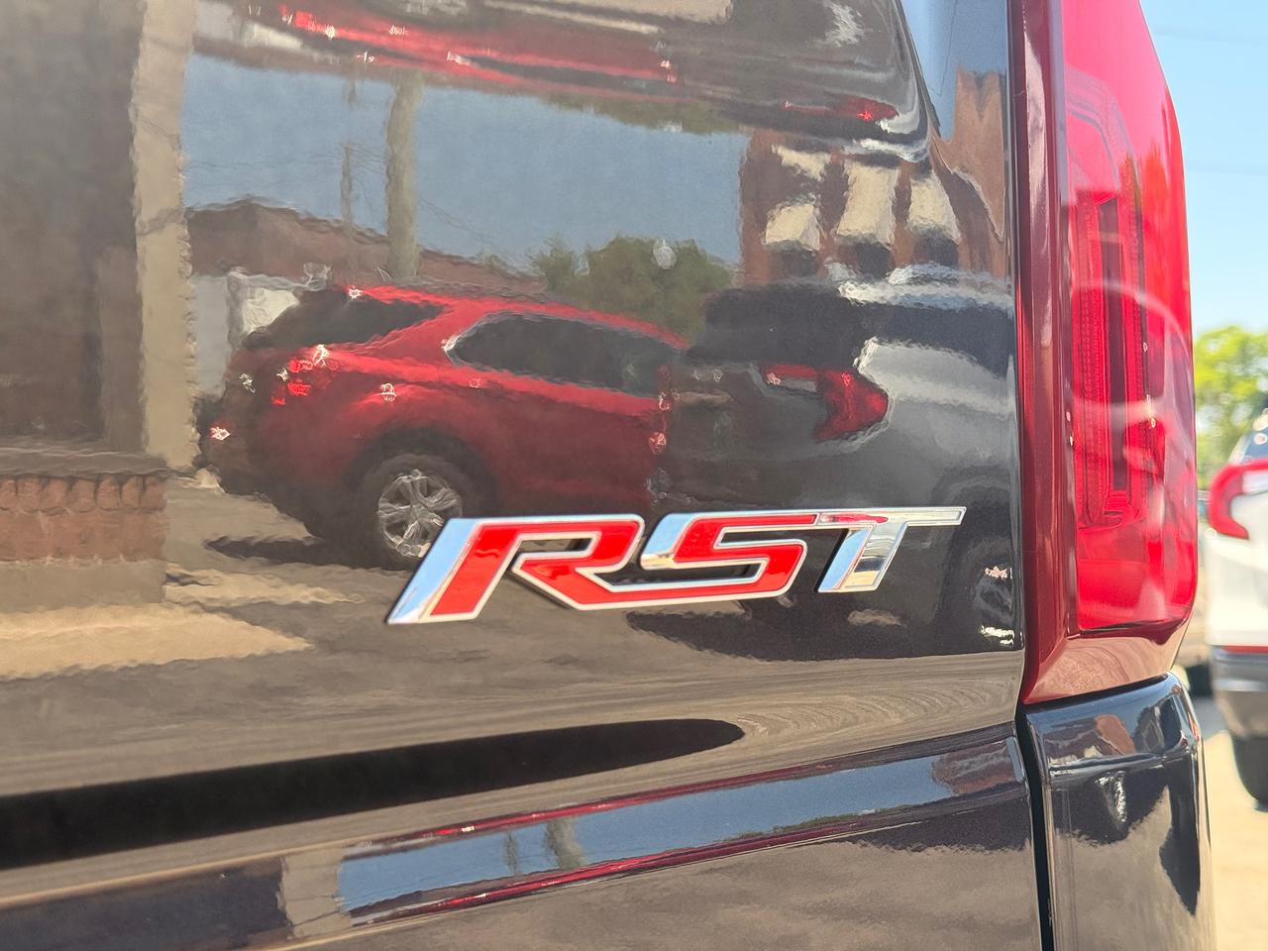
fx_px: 1758
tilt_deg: +3.4
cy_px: 476
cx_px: 634
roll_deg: +2.9
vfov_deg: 30.3
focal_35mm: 48
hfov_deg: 39.7
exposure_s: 1/693
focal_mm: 6.76
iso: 100
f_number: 1.78
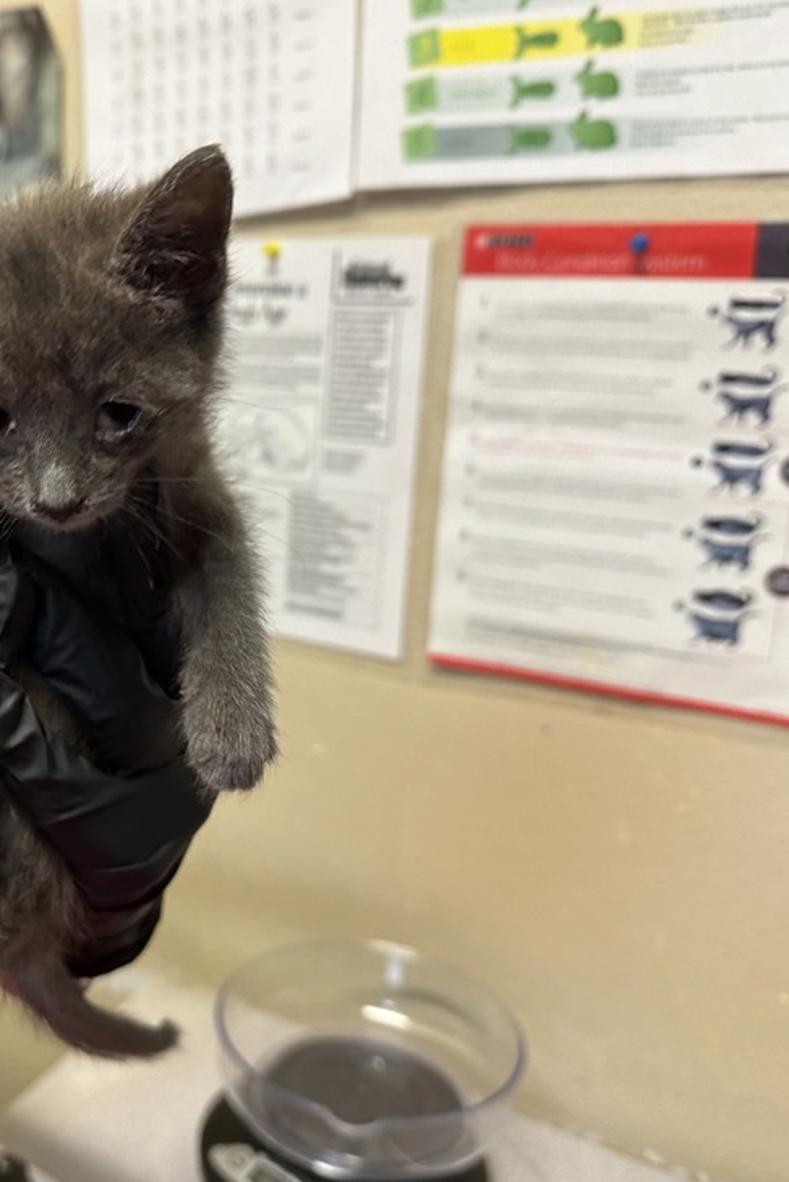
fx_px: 1150
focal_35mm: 35
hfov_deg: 36.1
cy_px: 573
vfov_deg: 54.4
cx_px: 113
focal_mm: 6.86
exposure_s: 1/54
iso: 250
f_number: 1.78
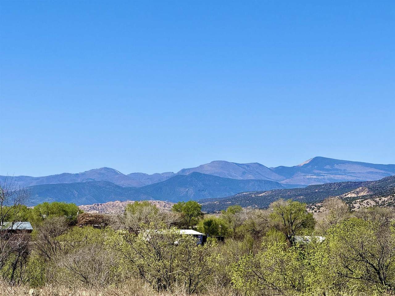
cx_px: 198
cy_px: 148
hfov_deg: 16.4
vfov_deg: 12.3
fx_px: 1369
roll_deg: -0.9
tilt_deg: +3.0
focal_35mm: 120
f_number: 2.8
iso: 50
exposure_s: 1/2525
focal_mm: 15.66
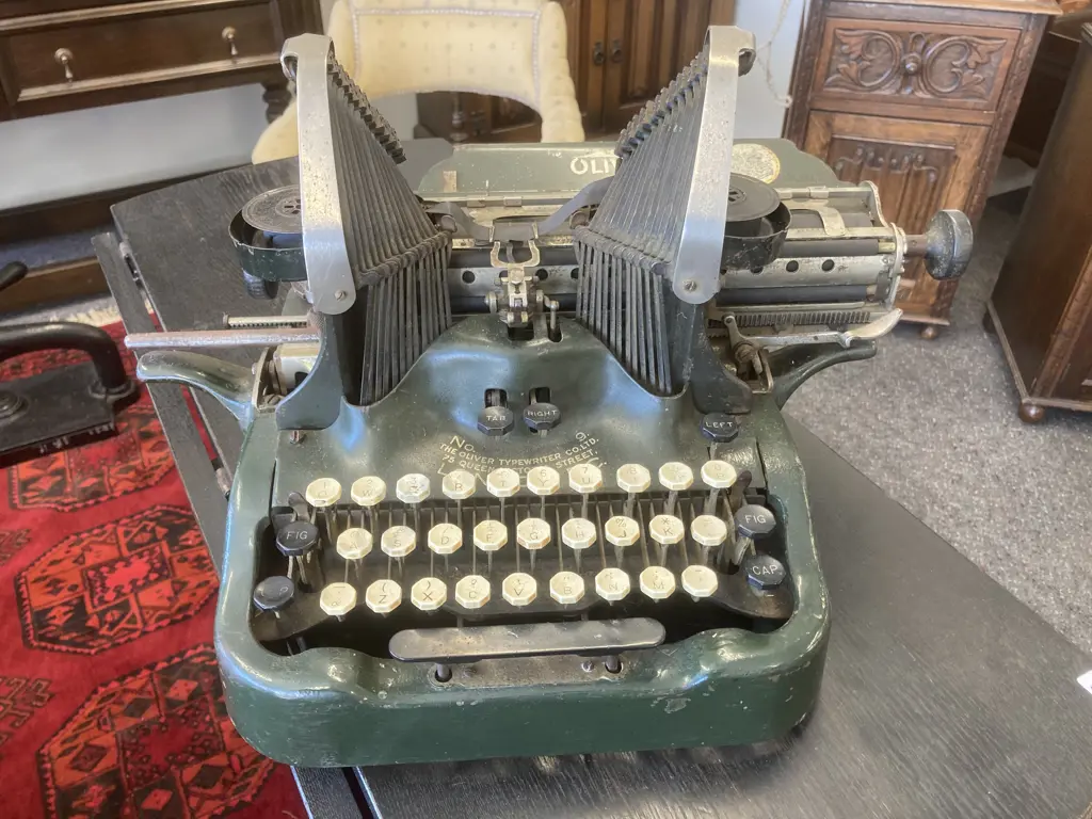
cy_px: 410
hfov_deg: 63.4
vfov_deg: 49.7
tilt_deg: -37.2
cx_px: 546
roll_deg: -0.9
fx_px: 883
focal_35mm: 28
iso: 80
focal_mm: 3.99
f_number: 1.8
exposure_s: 1/50
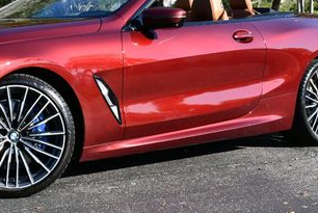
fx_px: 814
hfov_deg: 21.9
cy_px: 6
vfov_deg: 14.7
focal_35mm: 92
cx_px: 72
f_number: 8
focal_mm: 22
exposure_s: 1/250
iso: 180
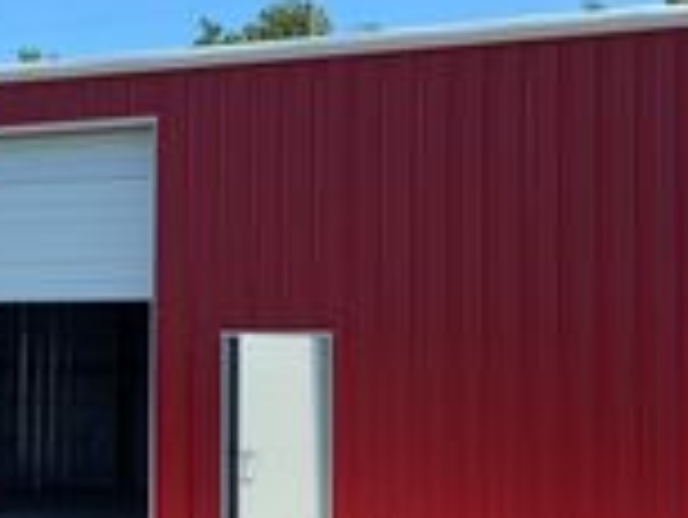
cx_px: -94
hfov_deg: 21.6
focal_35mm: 85
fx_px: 1691
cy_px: 313
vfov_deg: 17.4
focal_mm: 4.25
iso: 32
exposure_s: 1/1866
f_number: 1.8
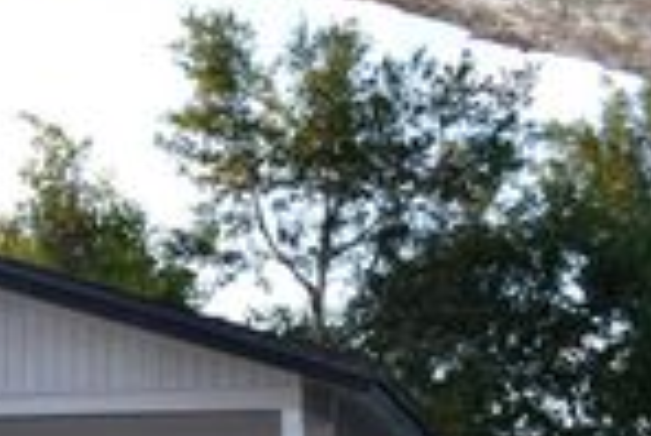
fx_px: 1647
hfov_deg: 19.9
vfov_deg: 14.1
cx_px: -273
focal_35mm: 91
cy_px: 663
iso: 250
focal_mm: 18
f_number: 4
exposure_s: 1/125
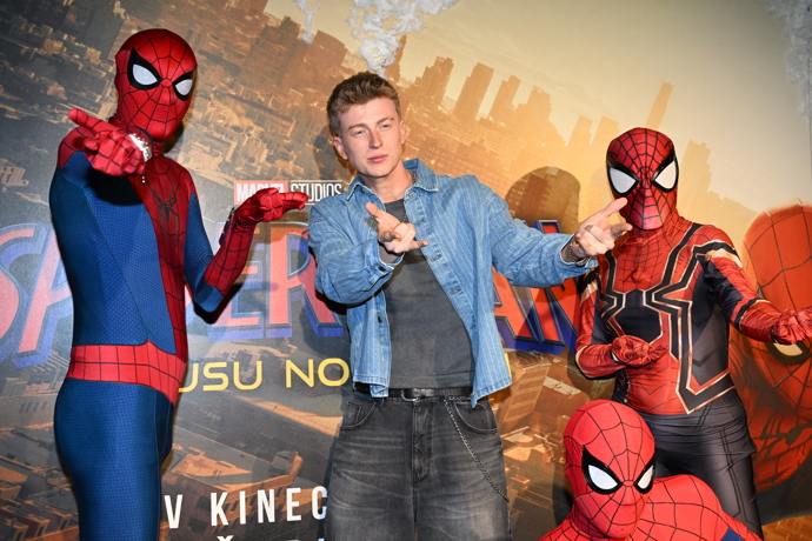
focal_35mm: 49
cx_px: 406
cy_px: 270
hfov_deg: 40.3
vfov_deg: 27.5
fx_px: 1105
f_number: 5.6
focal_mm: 49
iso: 800
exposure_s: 1/250
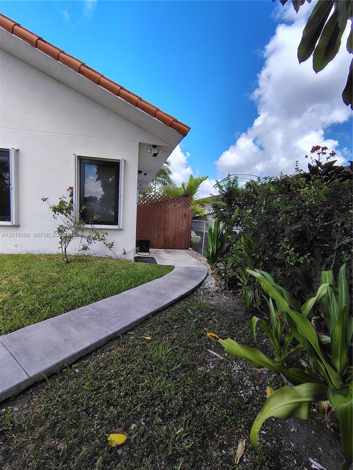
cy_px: 235
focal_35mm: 16
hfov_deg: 78.1
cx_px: 176
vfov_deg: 94.5
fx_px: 218
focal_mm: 2.13
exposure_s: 1/407
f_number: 2.2
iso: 100
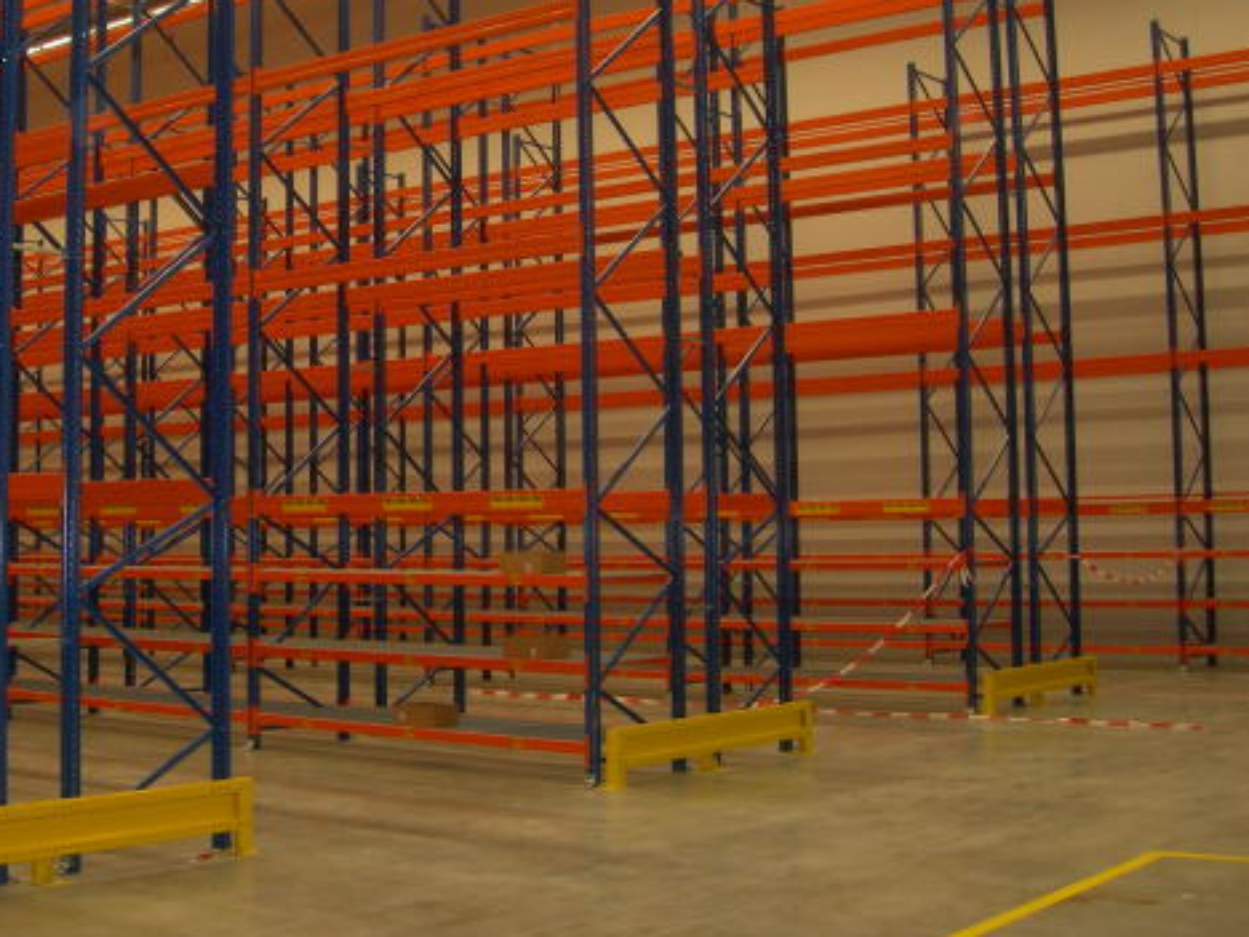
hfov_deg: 36.4
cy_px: 328
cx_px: 414
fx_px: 1876
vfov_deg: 27.9
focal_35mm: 52
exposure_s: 1/60.1
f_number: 2.8
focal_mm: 7.8
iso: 166
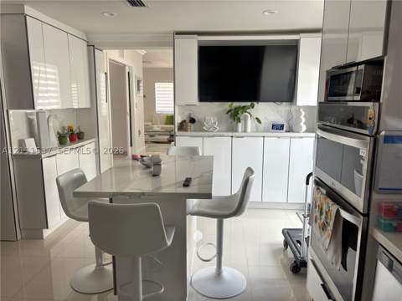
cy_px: 150
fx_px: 302
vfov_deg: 53.1
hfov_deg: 67.3
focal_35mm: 26
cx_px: 201
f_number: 1.6
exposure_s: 1/120
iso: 64
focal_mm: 5.96
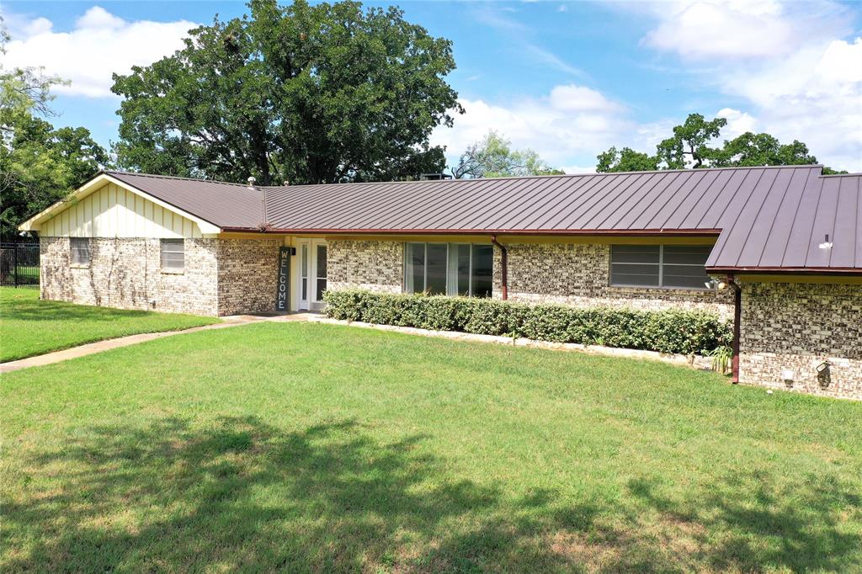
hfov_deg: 65.5
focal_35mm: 28
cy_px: 287
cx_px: 431
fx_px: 670
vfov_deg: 46.4
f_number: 5.6
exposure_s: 1/400
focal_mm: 10.26
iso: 100
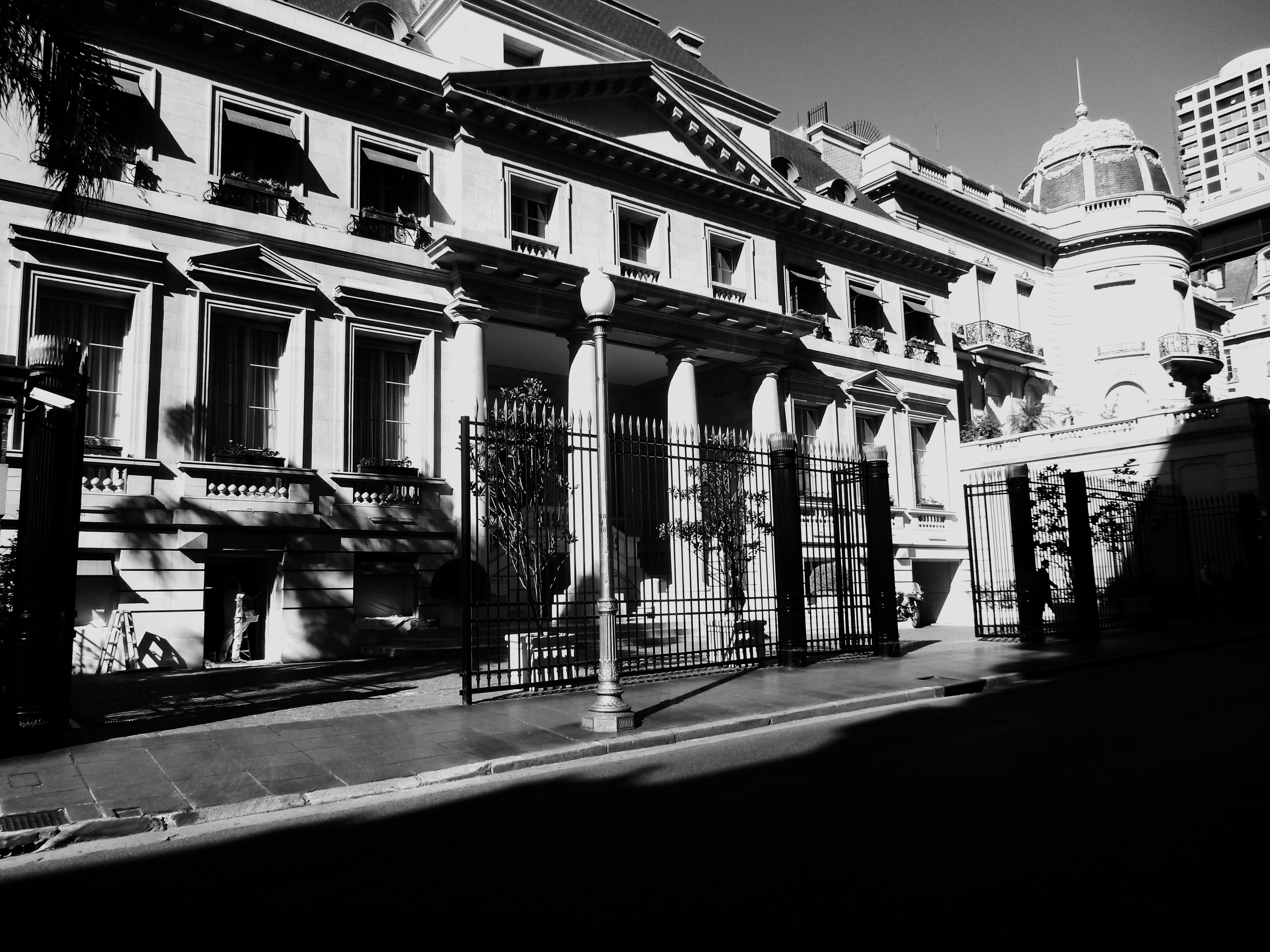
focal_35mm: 25
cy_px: 476
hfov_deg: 69.4
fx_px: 917
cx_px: 635
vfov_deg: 54.9
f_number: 3.7
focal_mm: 4.5
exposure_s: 1/1000
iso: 125
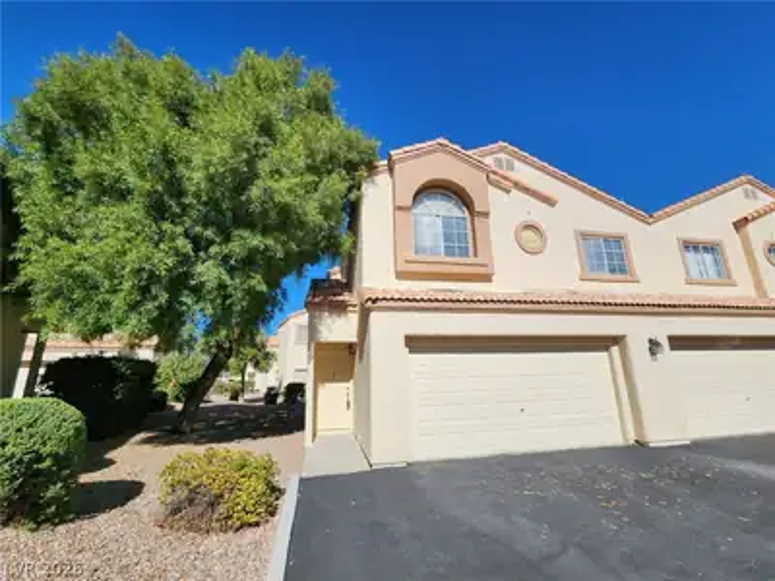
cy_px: 290
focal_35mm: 13
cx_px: 388
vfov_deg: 89.9
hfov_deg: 106.2
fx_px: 291
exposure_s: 1/3903
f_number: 2.2
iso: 50
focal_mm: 2.2
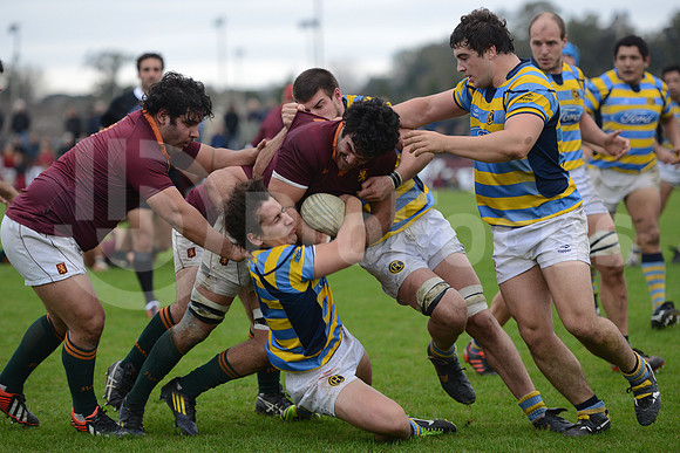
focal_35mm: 145
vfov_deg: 9.5
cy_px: 226
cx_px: 340
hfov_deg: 14.2
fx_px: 2739
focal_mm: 145
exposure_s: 1/500
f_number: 2.8
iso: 1250
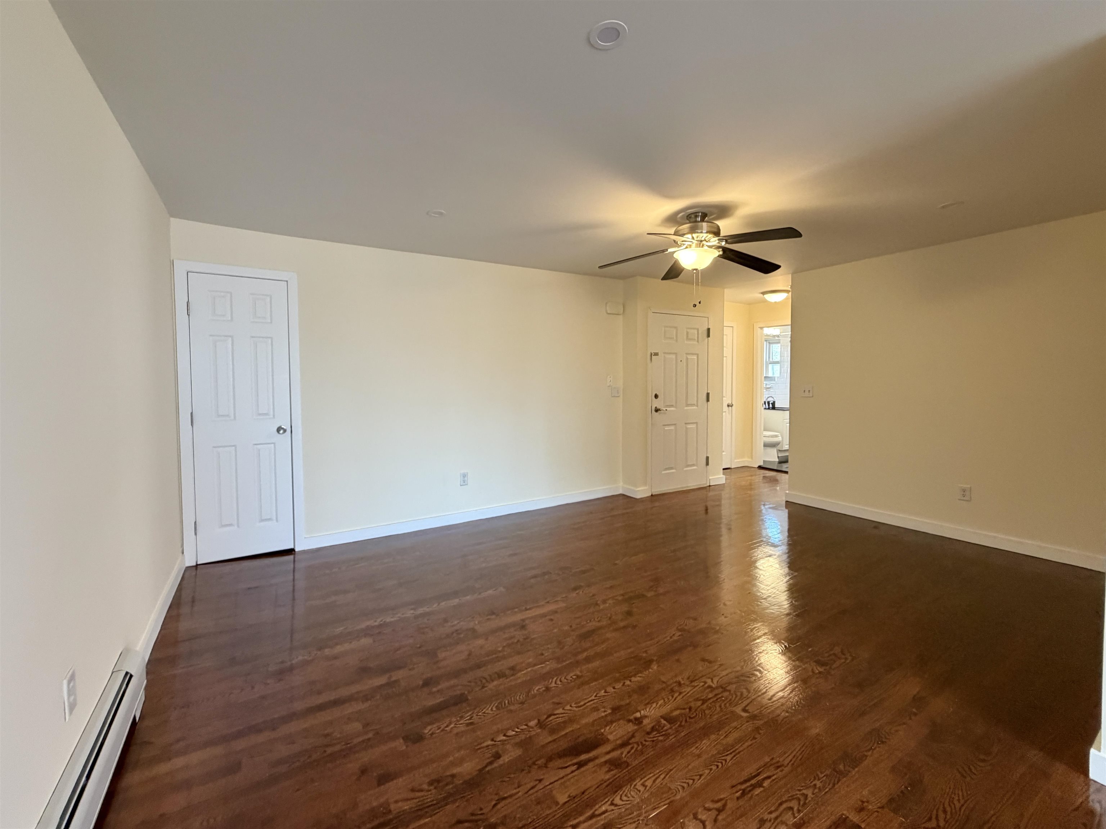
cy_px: 414
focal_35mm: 14
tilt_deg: -2.1
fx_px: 447
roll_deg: -0.2
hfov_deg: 102.1
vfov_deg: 85.7
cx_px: 553
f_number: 2.2
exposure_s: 1/60
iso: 400
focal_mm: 2.22
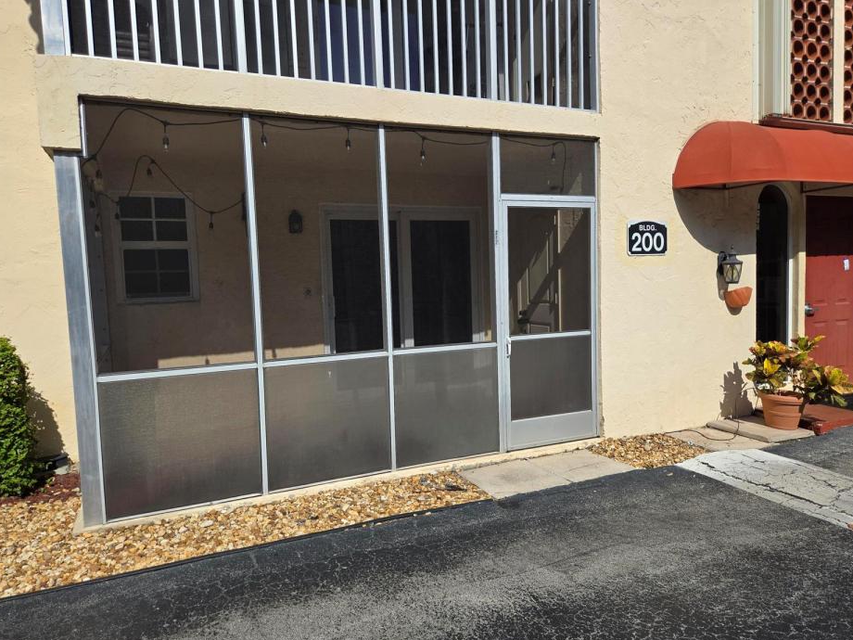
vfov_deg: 56.8
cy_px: 318
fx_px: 591
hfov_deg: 71.6
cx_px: 422
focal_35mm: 24
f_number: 1.8
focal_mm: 5.4
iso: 25
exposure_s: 1/3151
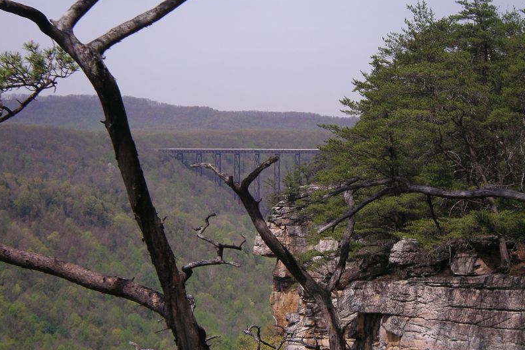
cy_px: 183
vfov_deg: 12.6
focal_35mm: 109
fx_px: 1589
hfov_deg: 18.8
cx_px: 261
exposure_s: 1/640
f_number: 3.9
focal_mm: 16
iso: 50
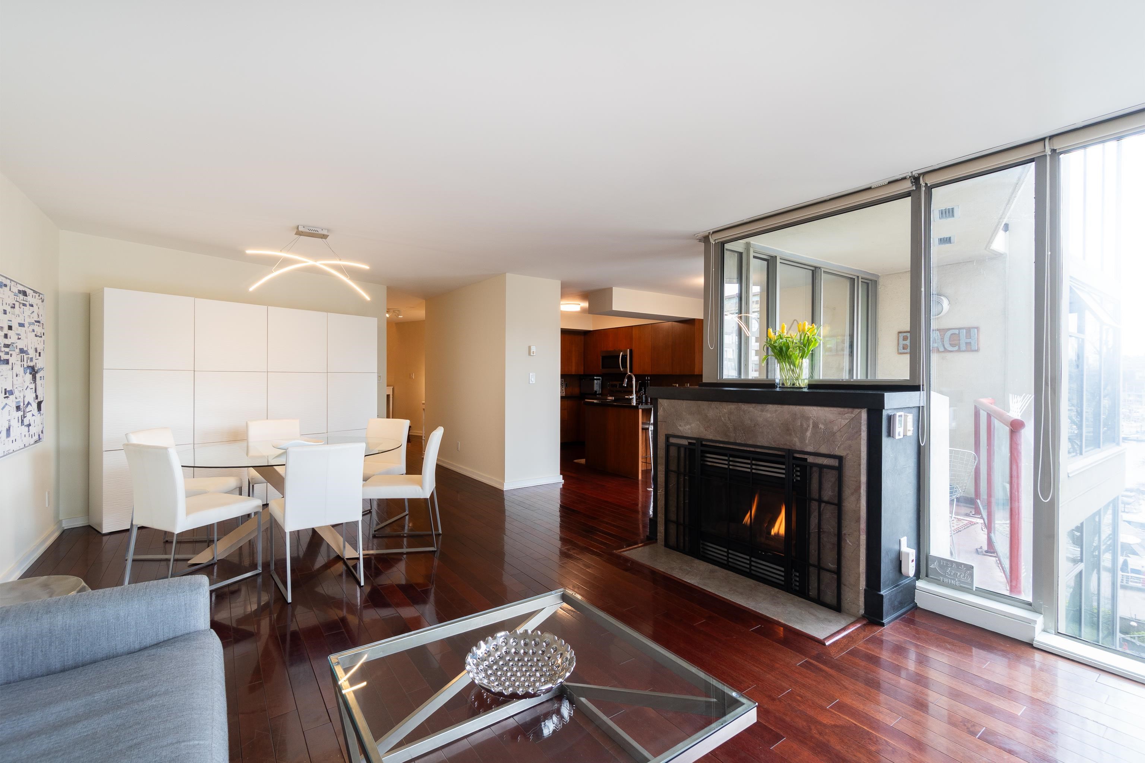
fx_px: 477
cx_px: 572
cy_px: 382
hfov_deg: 100.4
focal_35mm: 15
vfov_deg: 77.3
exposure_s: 1/5
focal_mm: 10
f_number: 8
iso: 200
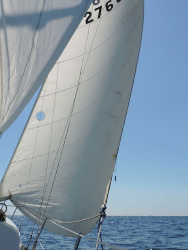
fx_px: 217
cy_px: 140
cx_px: 73
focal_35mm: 30
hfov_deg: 46.5
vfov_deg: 59.8
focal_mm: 4.3
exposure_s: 1/1600
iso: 80
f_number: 3.7
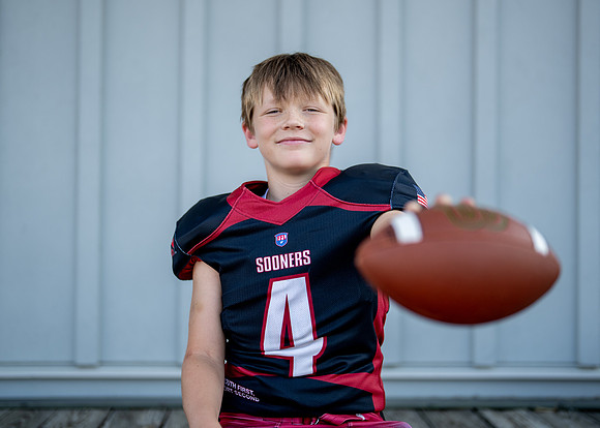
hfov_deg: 33.2
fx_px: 1007
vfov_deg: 24.0
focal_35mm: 59
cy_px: 194
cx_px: 308
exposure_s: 1/1600
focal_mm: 50
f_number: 1.2
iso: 100
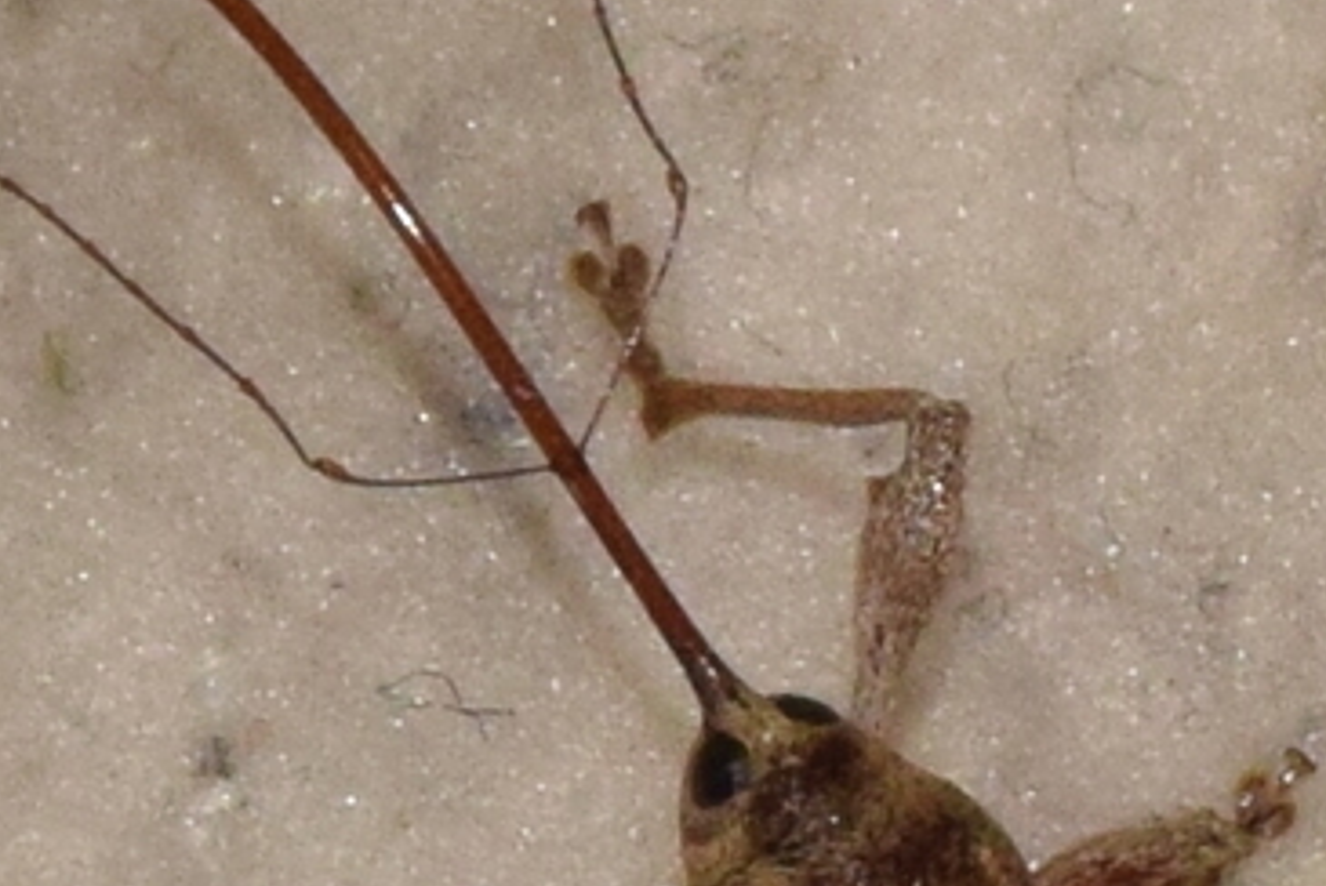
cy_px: 951
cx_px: 939
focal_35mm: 550
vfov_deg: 2.5
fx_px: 20274
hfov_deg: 3.7
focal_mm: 140
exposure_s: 1/200
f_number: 14
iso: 1000
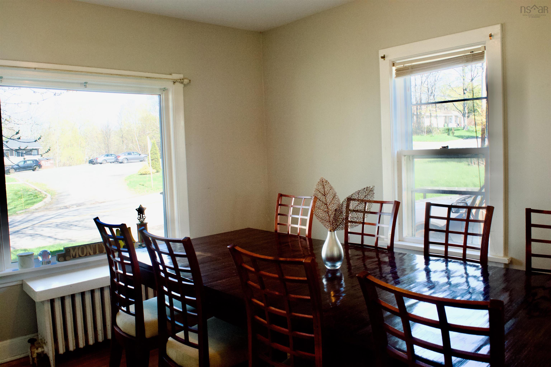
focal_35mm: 27
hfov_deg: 67.4
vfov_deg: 47.8
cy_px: 184
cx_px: 276
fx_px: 413
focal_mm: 18
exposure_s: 1/100
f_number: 9
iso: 400
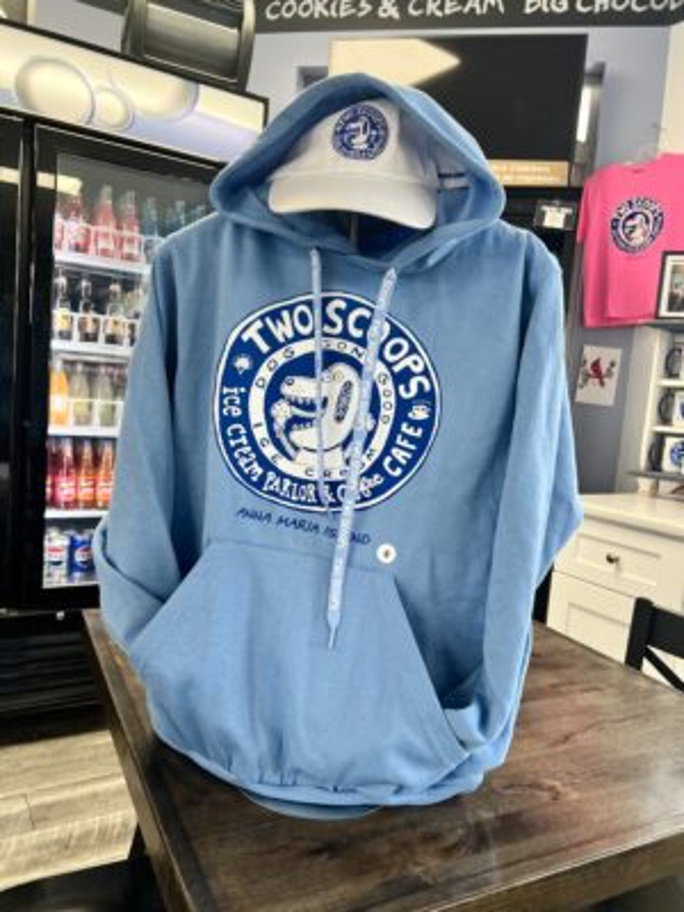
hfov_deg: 53.1
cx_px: 342
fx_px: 685
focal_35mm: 26
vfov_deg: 67.3
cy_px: 456
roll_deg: -4.1
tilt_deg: -5.3
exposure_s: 1/120
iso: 125
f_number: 1.5
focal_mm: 5.7
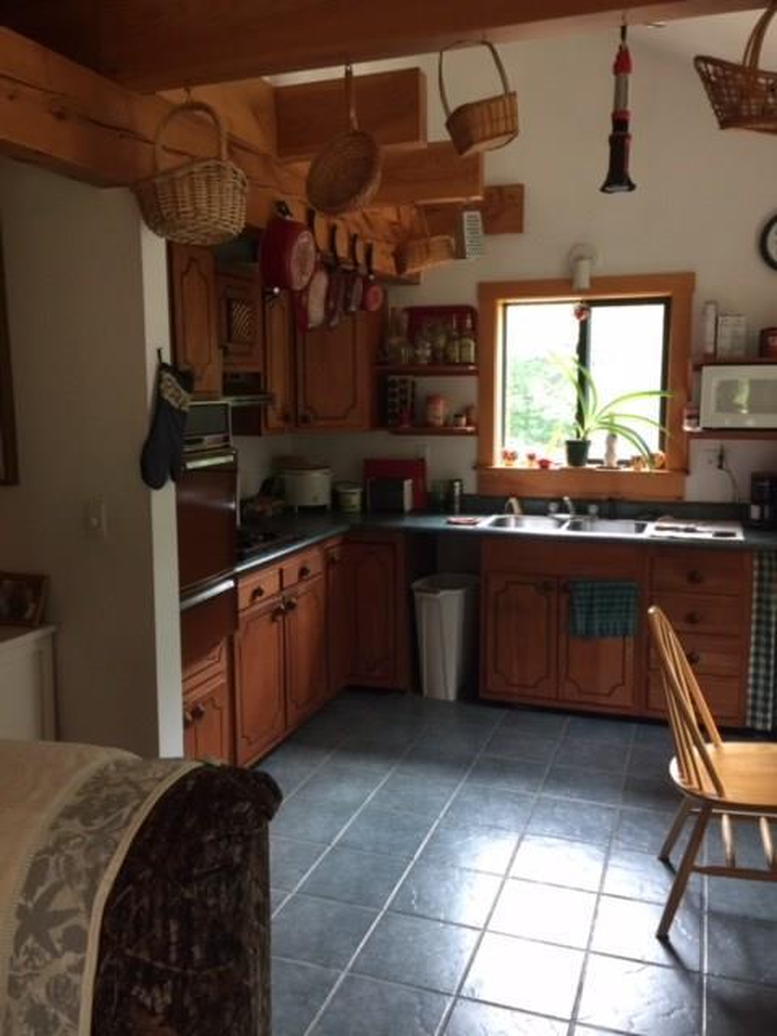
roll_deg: +0.5
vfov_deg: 61.7
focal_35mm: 29
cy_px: 518
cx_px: 388
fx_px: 868
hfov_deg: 48.2
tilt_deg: -7.1
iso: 40
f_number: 2.2
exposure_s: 1/15
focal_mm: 4.15
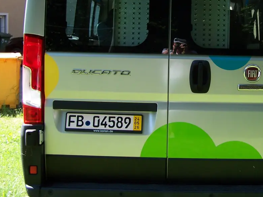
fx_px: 471
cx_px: 194
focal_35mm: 62
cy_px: 49
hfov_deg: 30.7
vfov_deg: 23.4
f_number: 2.8
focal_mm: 6.3
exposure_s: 1/180
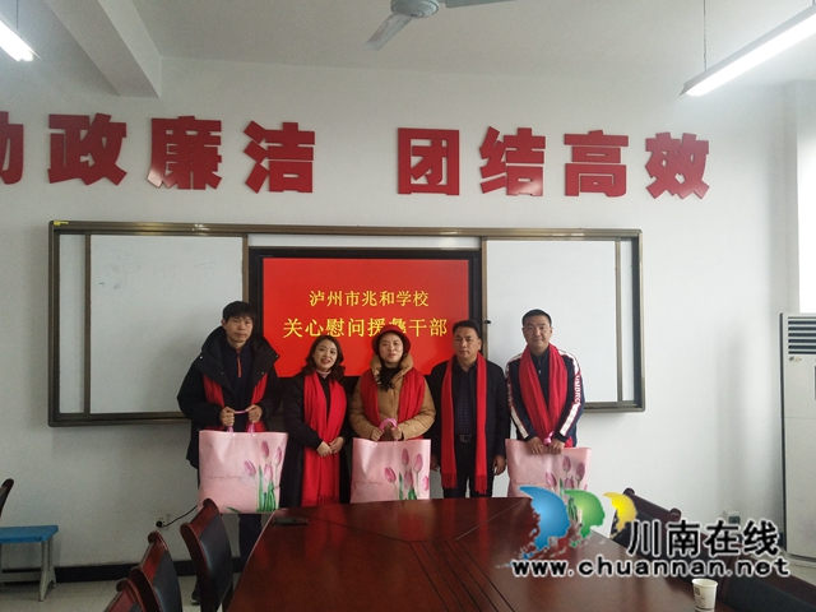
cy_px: 306
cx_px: 408
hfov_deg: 67.3
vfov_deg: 53.1
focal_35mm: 26
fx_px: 613
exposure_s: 1/50
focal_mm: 3.88
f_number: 2
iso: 200
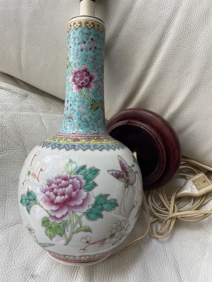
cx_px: 106
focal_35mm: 26
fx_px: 212
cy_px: 141
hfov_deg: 53.1
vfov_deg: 67.3
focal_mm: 4.2
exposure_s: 1/121
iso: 125
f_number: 1.6
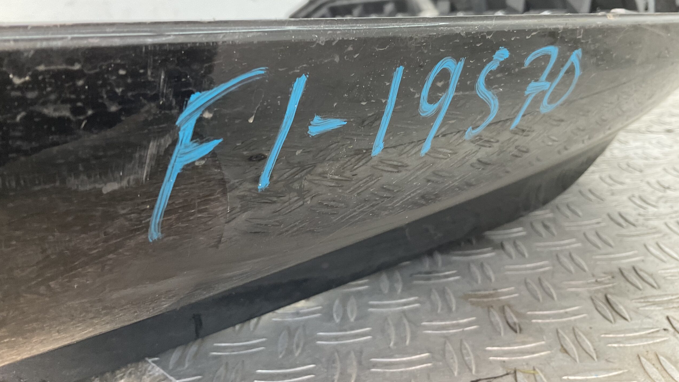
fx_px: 576
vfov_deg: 36.4
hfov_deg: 61.0
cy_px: 137
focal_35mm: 32
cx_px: 342
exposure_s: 1/120
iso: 64
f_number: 1.8
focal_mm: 3
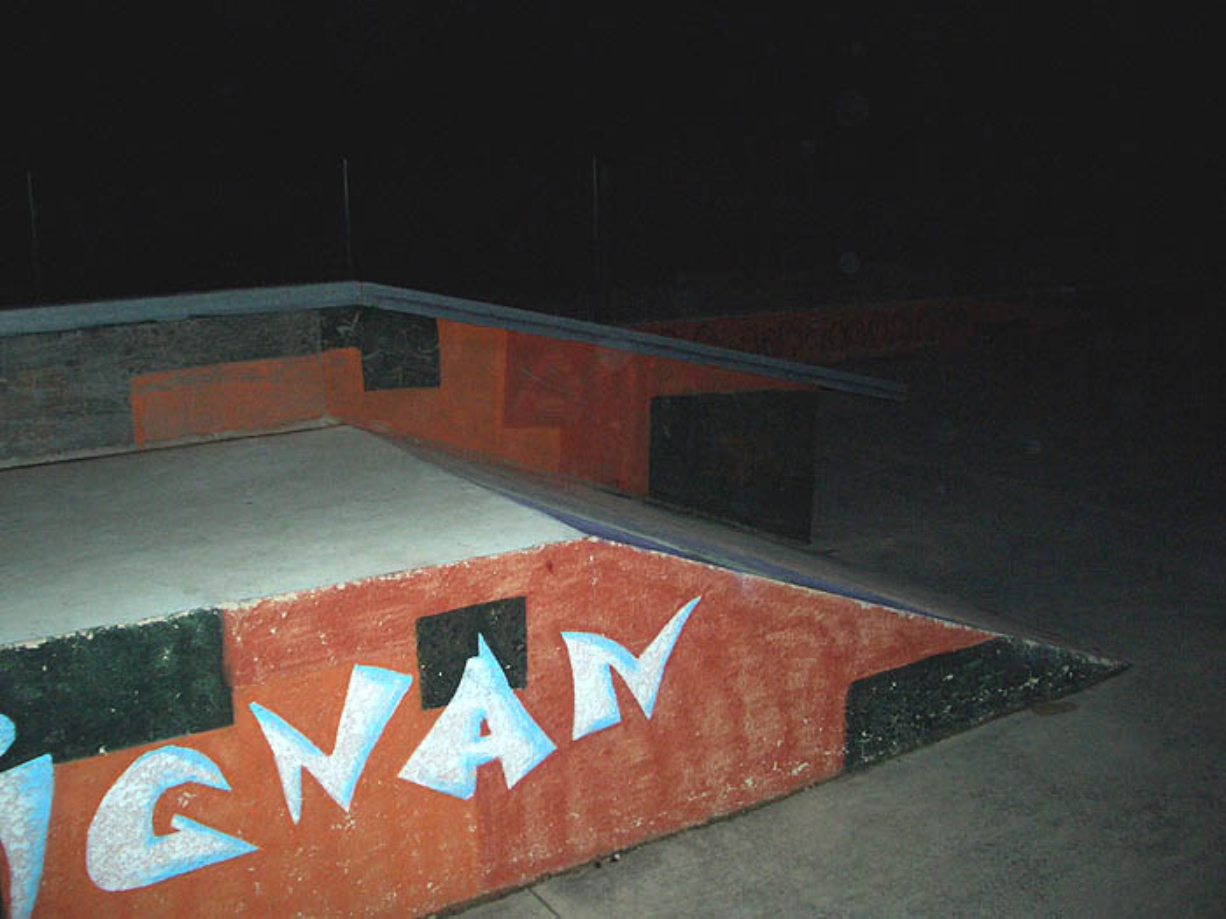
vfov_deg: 40.7
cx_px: 613
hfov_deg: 52.6
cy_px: 460
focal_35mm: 35
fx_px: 1240
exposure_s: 1/60
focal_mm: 5.8
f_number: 2.6
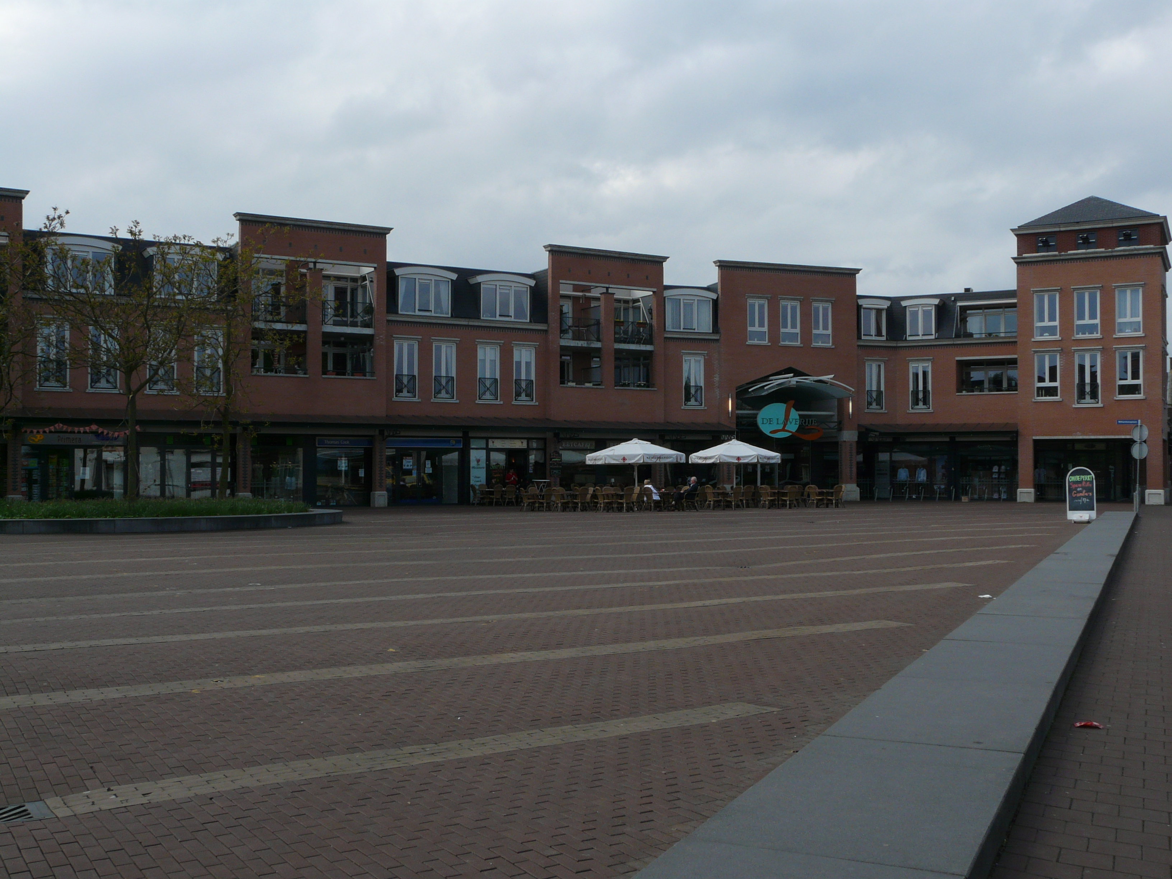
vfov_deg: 38.7
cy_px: 440
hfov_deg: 50.1
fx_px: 1253
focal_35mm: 37
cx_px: 586
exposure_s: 1/400
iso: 100
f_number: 5.6
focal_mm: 6
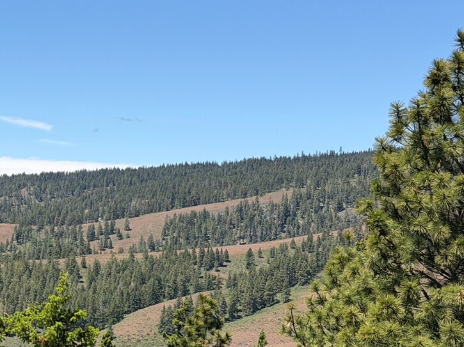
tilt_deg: -0.5
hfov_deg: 18.1
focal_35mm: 106
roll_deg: -1.7
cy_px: 233
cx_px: 10
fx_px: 1420
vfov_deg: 13.9
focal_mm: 6.76
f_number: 1.78
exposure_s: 1/4878
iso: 64
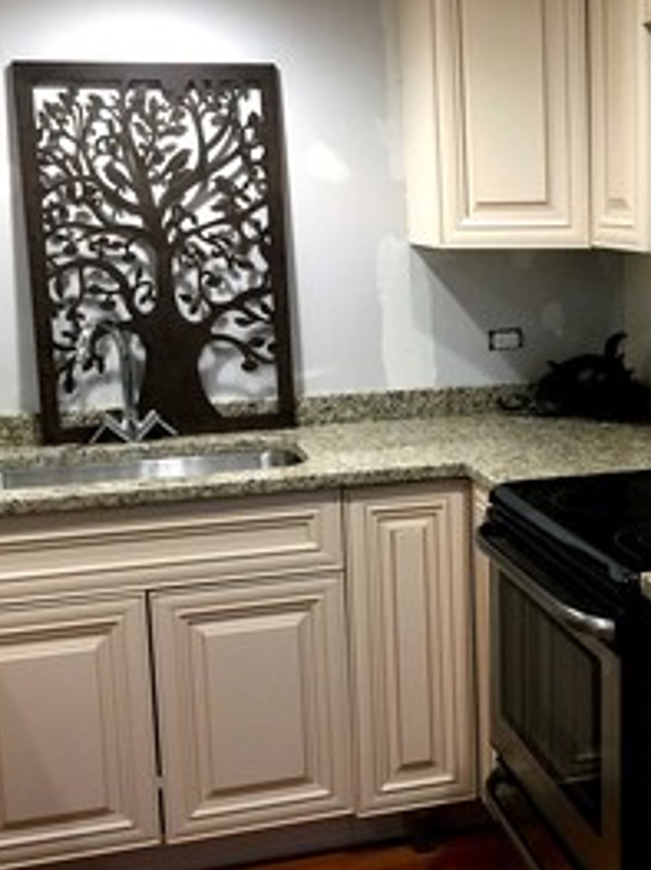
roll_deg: +0.4
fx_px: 1330
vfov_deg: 36.2
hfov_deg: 27.0
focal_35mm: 53
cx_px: 522
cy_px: 413
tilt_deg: -8.7
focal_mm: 4.15
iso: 50
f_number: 2.2
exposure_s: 1/15
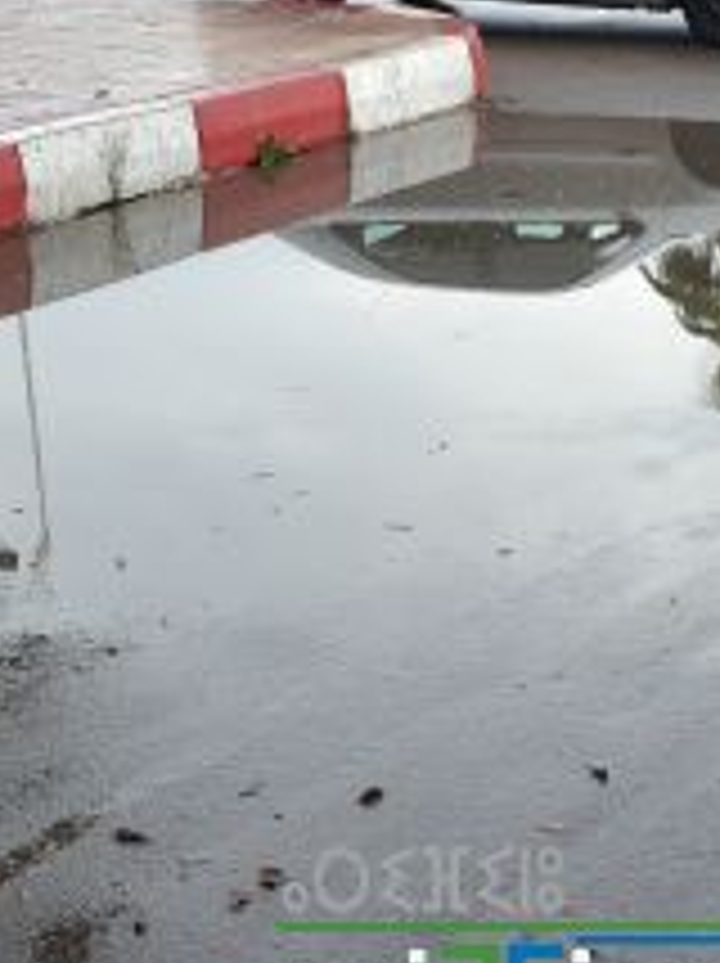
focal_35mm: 95
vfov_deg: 20.6
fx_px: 2640
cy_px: 333
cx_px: 634
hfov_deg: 15.4
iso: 100
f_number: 7.1
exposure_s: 1/200
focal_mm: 22
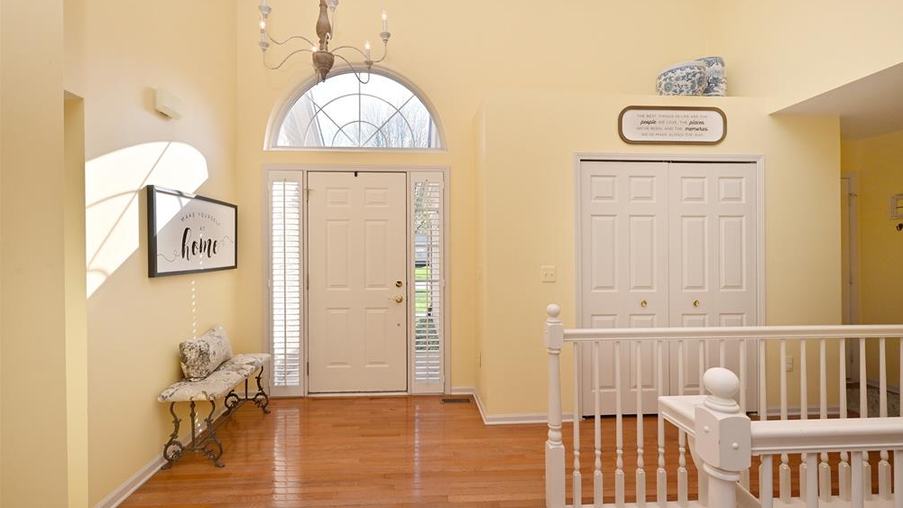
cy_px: 254
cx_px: 461
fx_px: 359
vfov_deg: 70.5
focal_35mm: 15
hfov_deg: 103.0
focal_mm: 14
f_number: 11
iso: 320
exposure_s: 1/125
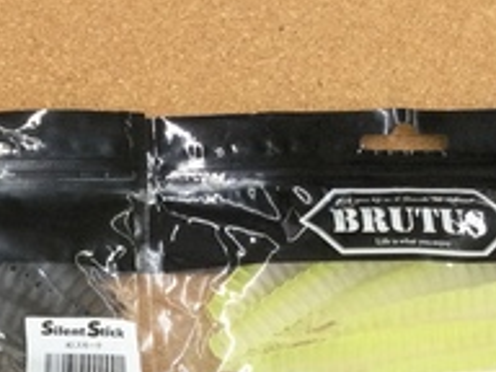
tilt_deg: -74.8
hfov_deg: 19.1
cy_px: 566
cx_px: -96
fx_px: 1390
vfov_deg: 14.2
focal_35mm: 97
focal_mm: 3.3
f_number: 2.4
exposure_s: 1/30
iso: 40
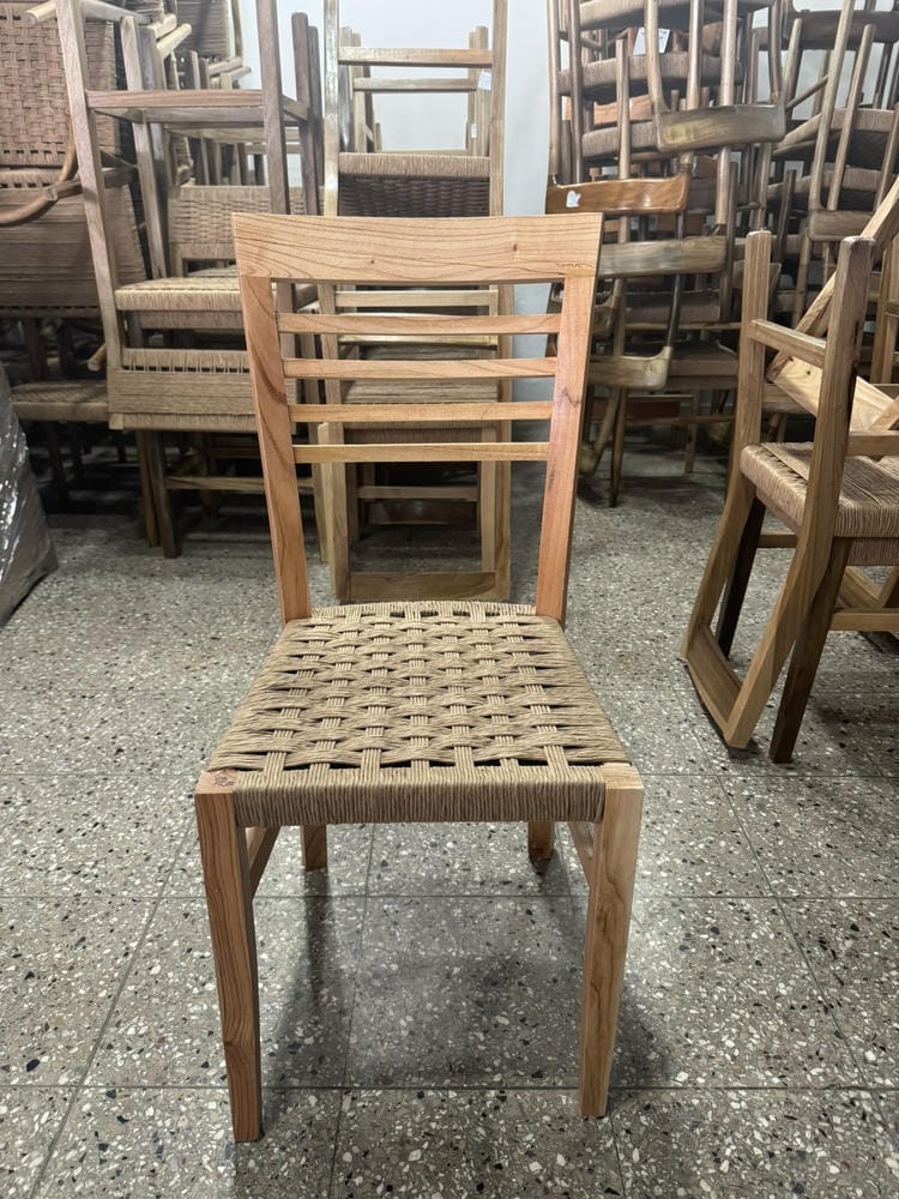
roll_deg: -1.2
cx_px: 450
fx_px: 831
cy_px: 600
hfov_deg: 56.8
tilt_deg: -24.6
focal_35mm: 24
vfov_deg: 71.6
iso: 320
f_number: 1.78
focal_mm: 6.76
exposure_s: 1/50
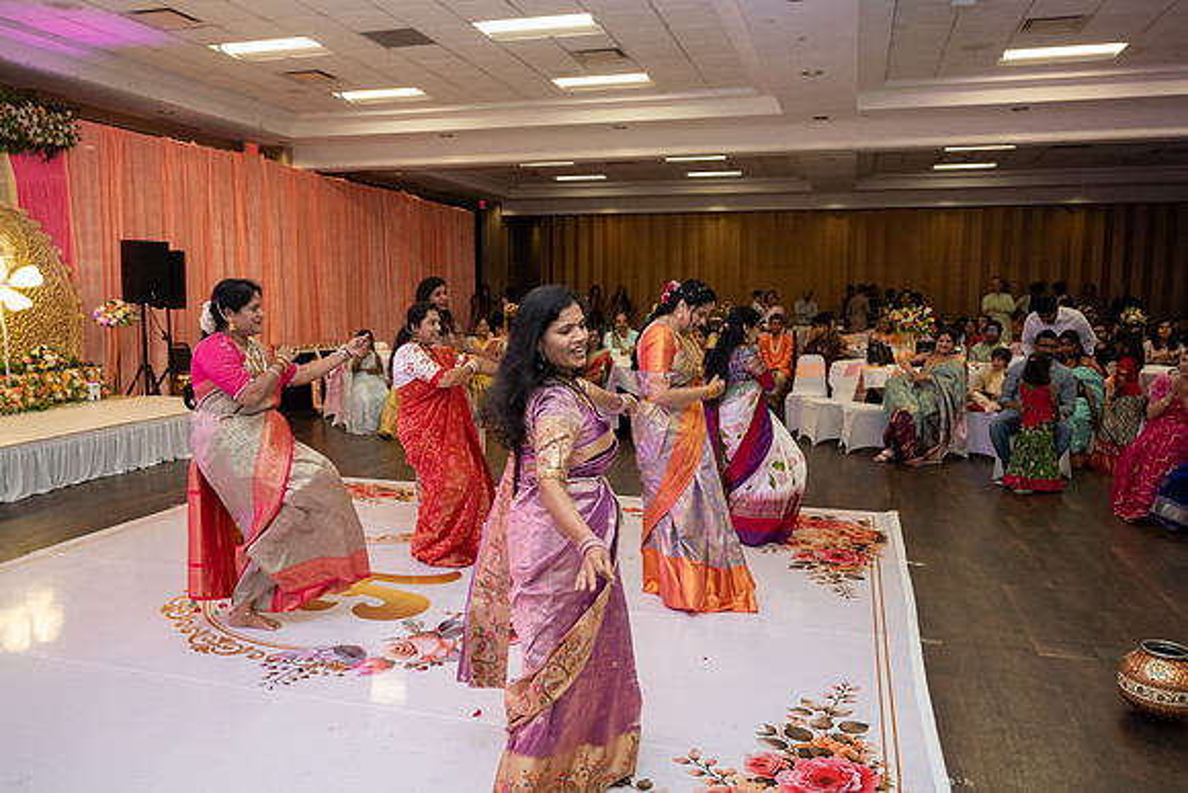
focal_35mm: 28
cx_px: 594
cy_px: 396
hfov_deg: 65.4
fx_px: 925
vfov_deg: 46.4
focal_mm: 28
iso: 1250
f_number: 4
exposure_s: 1/160
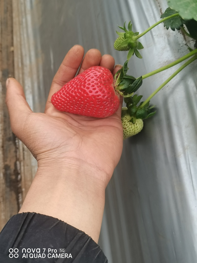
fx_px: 334
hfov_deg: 32.9
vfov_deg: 43.0
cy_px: 132
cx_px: 98
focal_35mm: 44
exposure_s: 1/50
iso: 100
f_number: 1.8
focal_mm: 5.58
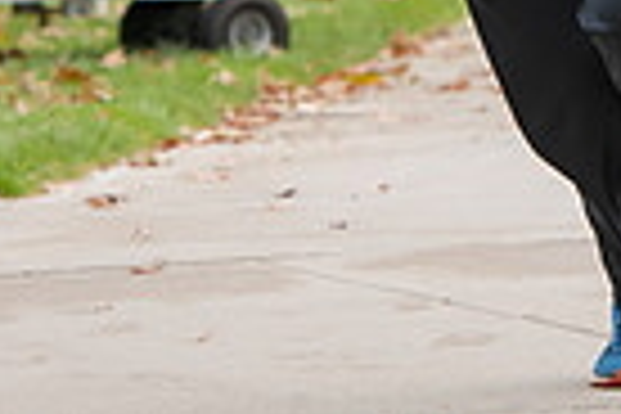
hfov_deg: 3.5
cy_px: -448
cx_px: 603
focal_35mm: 589
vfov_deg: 2.3
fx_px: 10159
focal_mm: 140
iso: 500
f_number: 5.6
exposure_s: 1/500
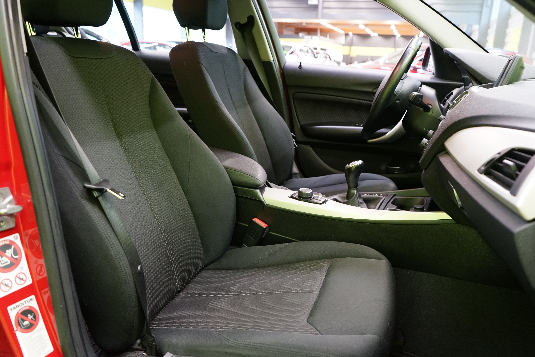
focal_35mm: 29
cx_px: 268
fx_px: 431
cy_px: 178
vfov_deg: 45.0
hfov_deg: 63.7
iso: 3200
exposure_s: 1/20
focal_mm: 29
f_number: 5
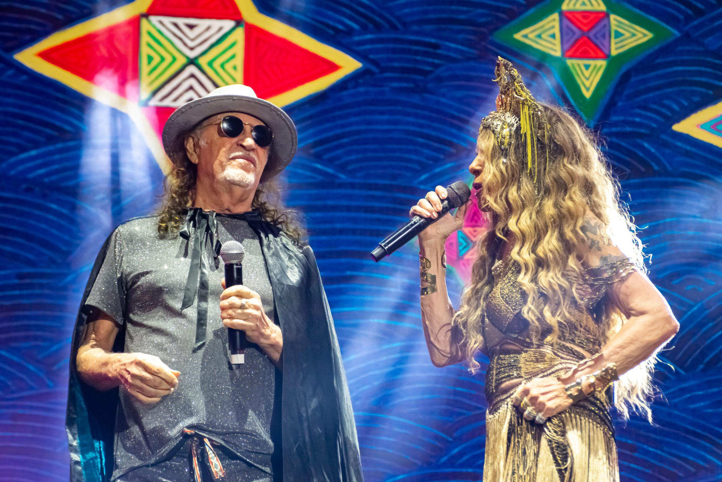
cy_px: 266
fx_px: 2066
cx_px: 393
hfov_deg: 19.8
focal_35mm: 103
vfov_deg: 13.3
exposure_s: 1/250
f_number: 5.6
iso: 1600
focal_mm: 62
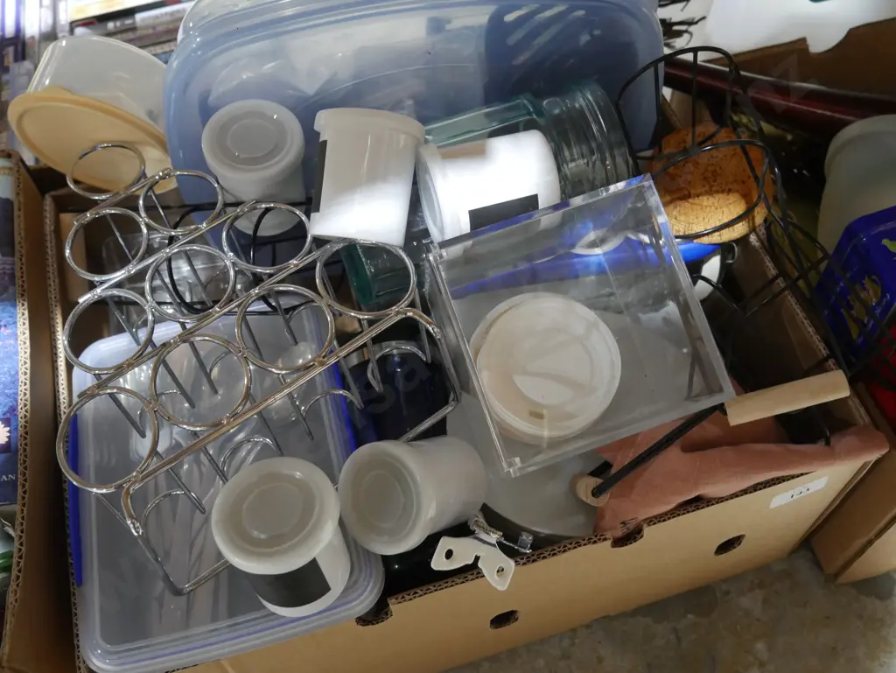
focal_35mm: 36
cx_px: 448
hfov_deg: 51.3
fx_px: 932
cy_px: 336
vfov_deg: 39.7
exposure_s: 1/60
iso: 2500
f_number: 4
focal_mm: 18
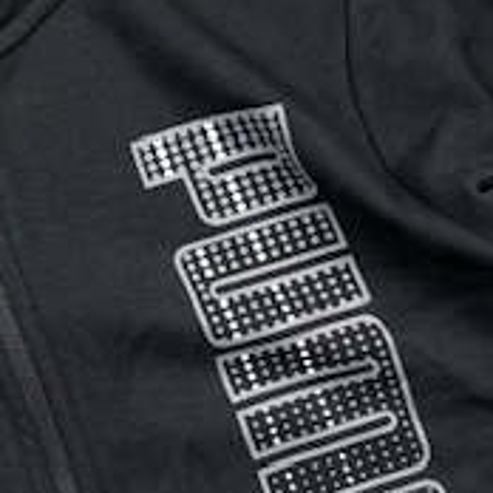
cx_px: -68
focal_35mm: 78
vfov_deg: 21.8
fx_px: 1257
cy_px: 82
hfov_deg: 21.0
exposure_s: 1/100
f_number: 1.78
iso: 100
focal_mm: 6.76
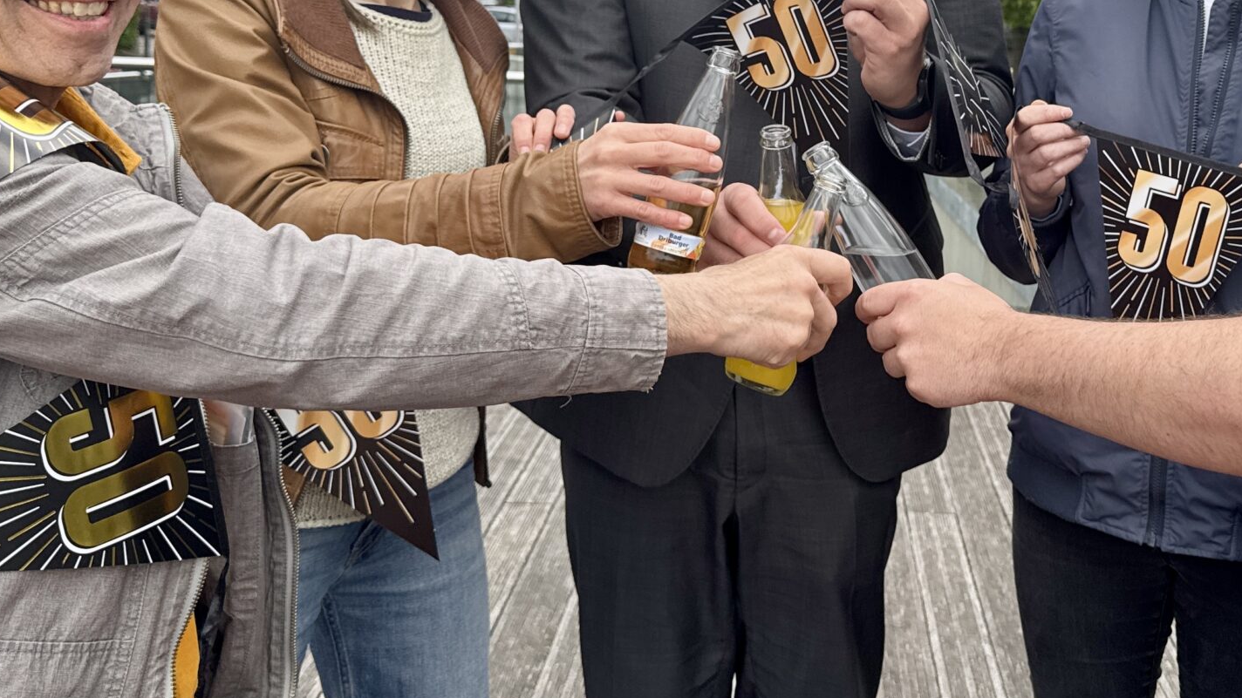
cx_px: 825
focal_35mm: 47
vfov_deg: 25.0
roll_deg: -2.2
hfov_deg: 43.1
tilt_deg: -4.1
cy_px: 139
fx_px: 1548
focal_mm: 6.76
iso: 80
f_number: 1.78
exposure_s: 1/1456
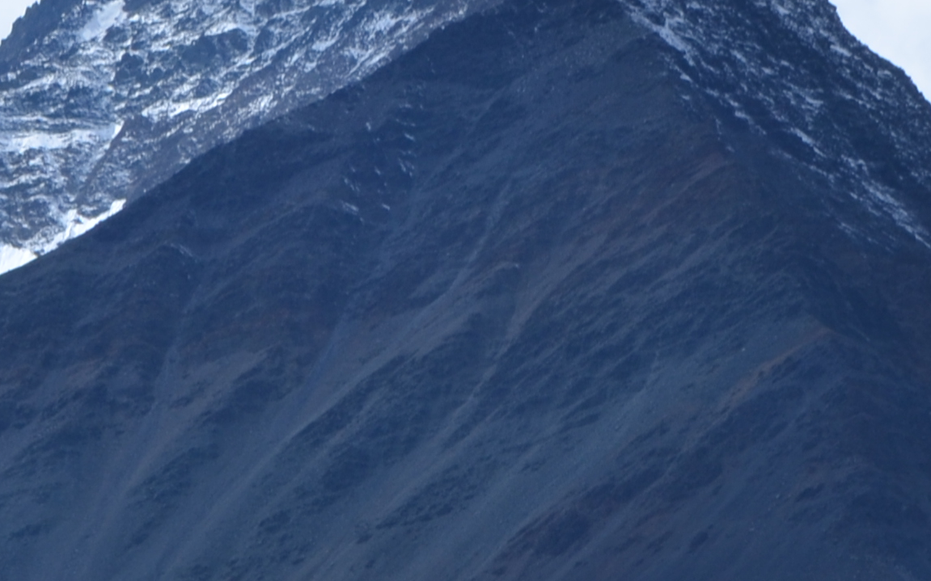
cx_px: 557
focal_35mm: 209
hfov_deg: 10.0
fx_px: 5302
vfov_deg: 6.1
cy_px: 1101
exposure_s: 1/250
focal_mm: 32
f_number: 8
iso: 100
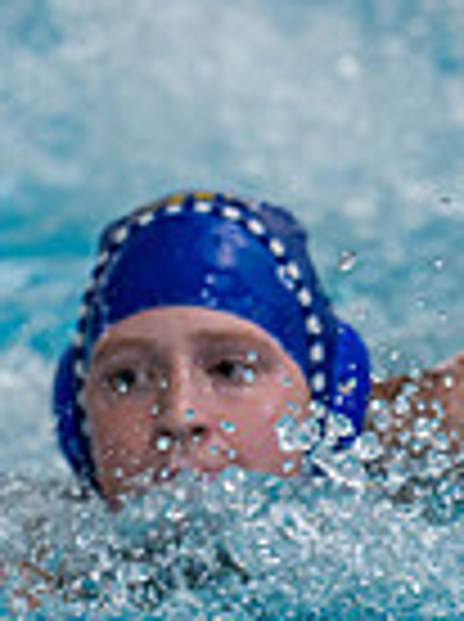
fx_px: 19201
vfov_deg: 1.9
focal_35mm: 1071
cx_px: 23
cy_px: 514
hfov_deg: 1.4
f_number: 2.8
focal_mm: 200
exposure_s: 1/1000
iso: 2000
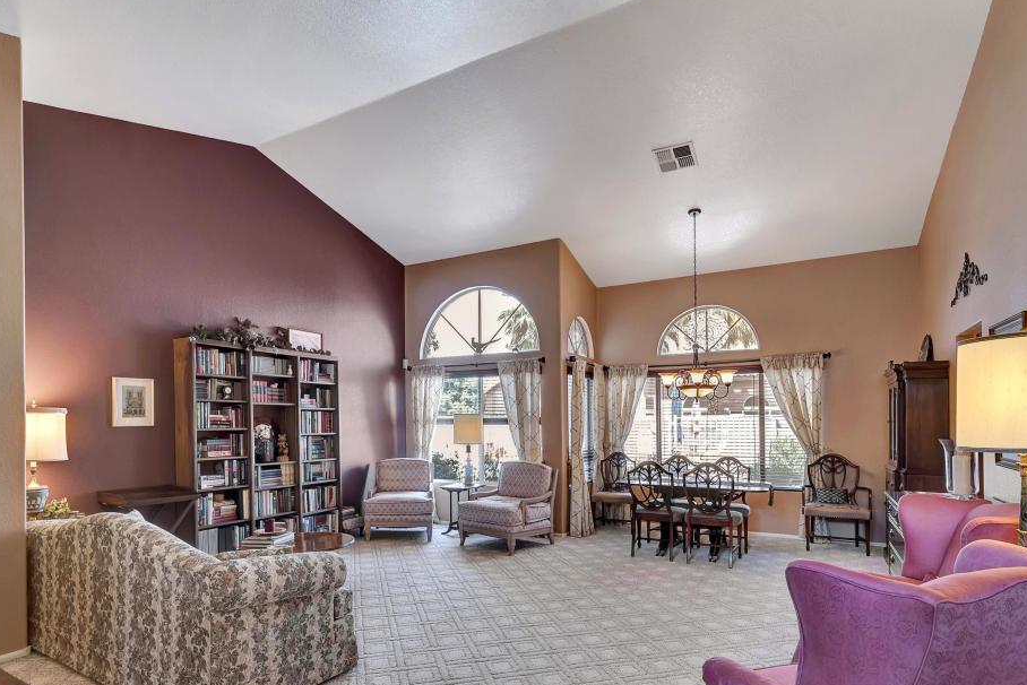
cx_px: 459
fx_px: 542
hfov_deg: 86.6
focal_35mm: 19
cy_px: 421
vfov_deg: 63.8
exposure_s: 1/40
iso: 400
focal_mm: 15
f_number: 7.1
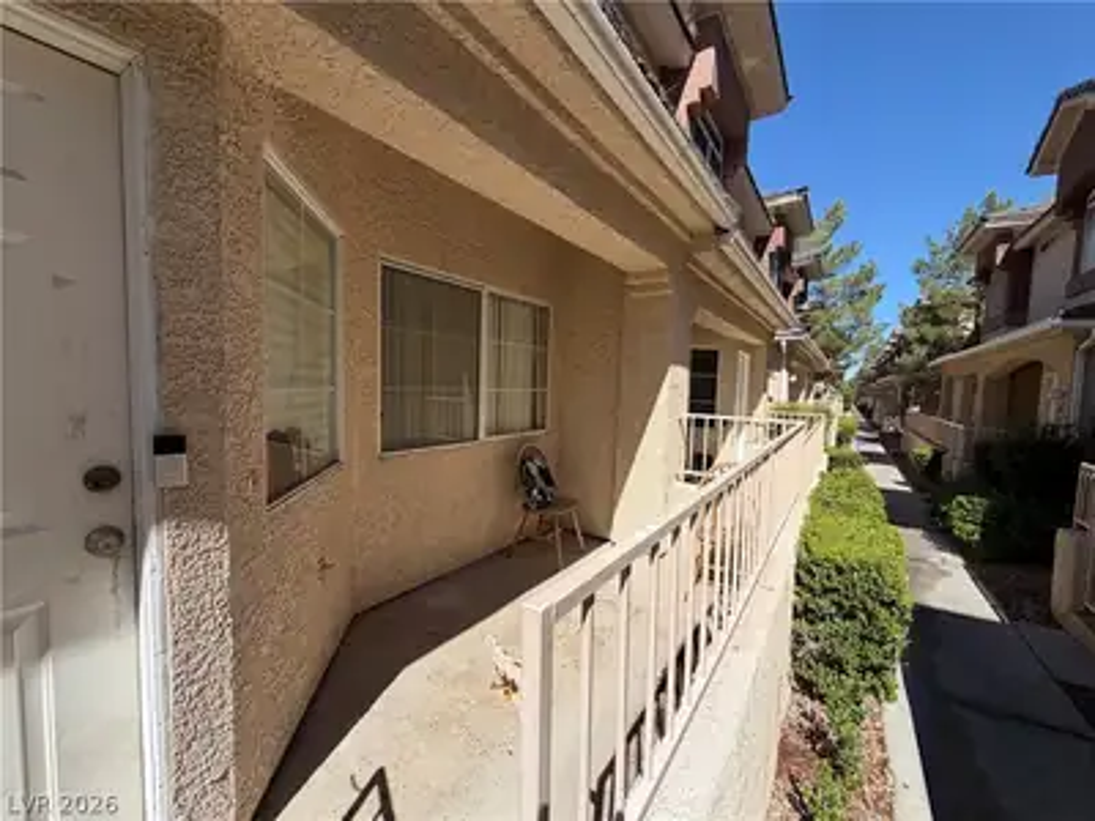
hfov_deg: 102.1
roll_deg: -1.9
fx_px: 443
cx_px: 548
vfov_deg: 85.7
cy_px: 410
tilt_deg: -3.7
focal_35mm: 14
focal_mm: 2.22
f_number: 2.2
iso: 20
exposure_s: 1/770
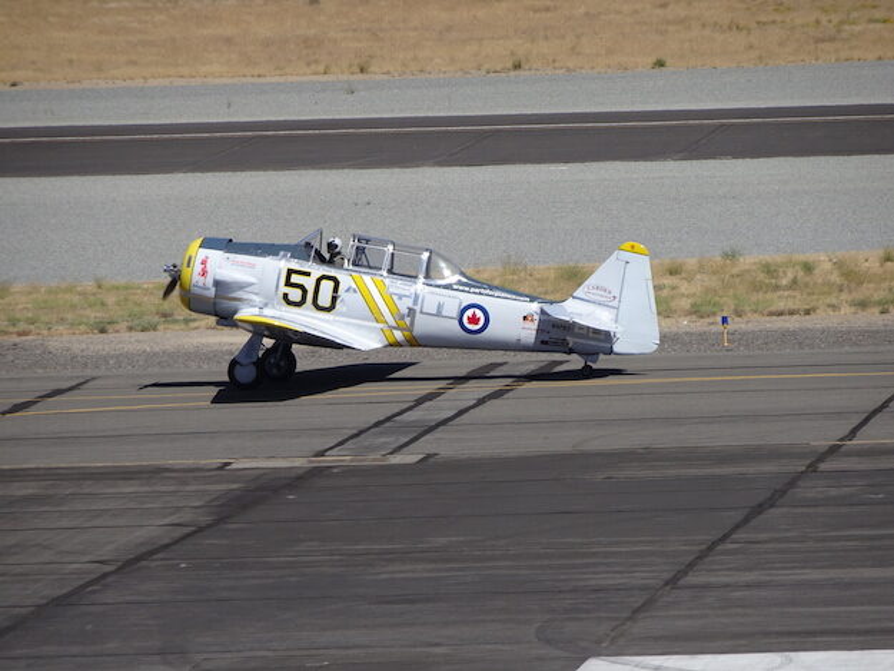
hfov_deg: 5.0
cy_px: 336
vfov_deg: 3.7
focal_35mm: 400
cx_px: 447
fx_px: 10332
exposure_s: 1/640
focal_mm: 68.35
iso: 80
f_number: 6.3
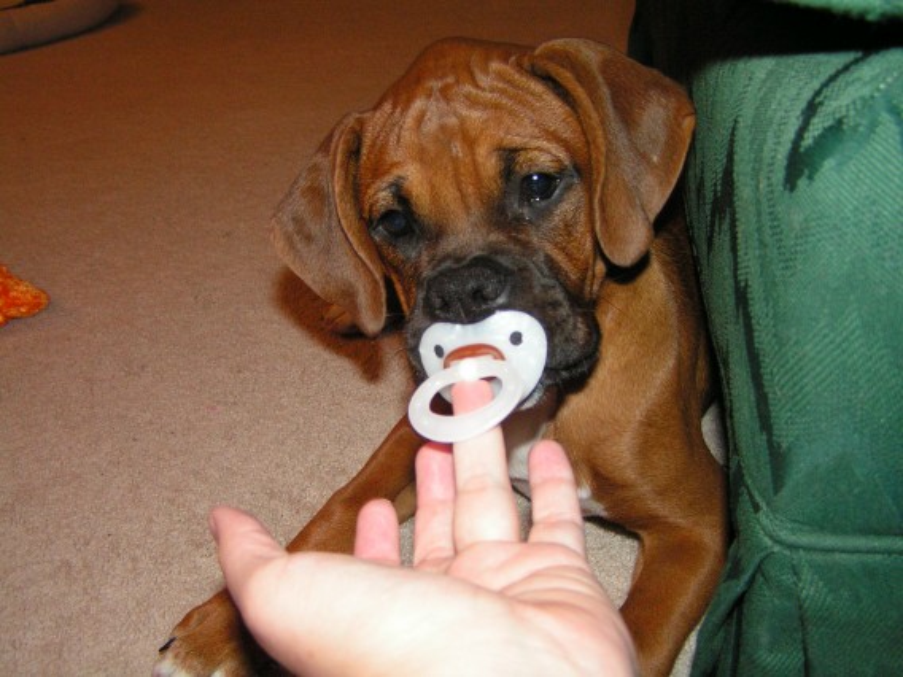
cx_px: 452
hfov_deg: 49.0
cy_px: 338
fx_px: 991
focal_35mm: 38
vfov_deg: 37.7
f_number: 2.8
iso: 200
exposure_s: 1/40
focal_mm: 6.3
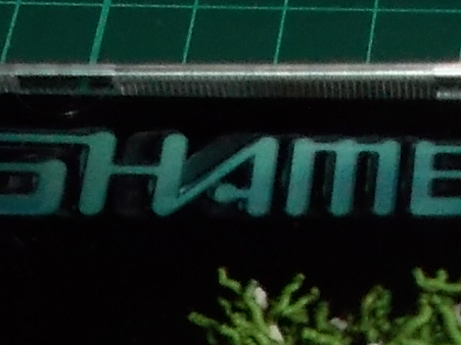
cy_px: 801
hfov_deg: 13.5
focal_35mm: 146
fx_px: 1944
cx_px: 372
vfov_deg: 9.2
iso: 200
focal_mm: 4.1
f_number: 3.3
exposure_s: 1/30
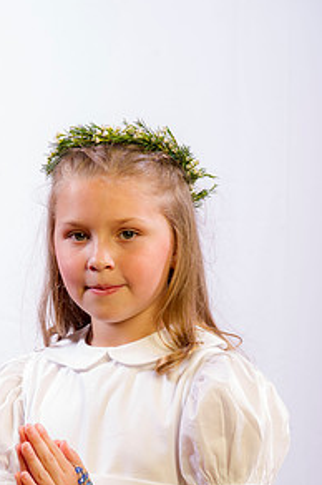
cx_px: 120
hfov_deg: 12.6
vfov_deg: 18.8
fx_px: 1452
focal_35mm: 108
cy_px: 364
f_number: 8
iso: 100
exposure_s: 1/200
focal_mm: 70
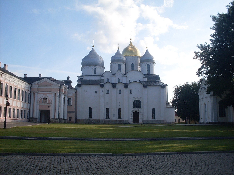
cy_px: 88
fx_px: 257
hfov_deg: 49.0
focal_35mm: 38
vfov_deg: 37.7
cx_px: 117
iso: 80
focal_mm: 6.3
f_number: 8.4
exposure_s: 1/180
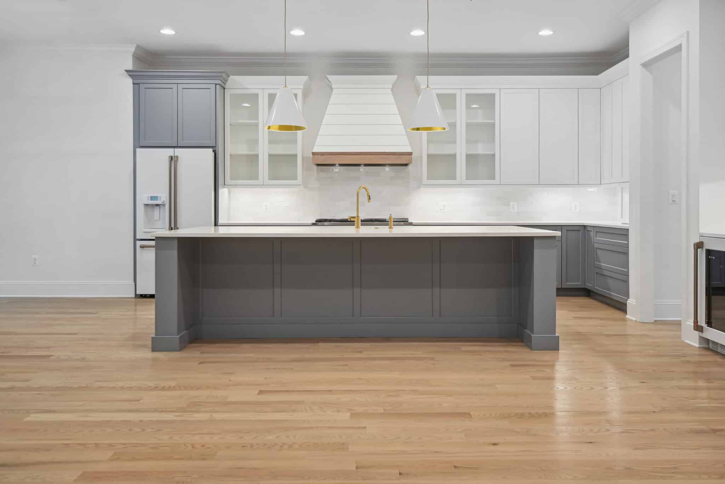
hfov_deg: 63.7
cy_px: 242
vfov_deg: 45.0
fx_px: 584
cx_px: 362
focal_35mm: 29
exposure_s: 1/10
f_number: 8
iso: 400
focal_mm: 29
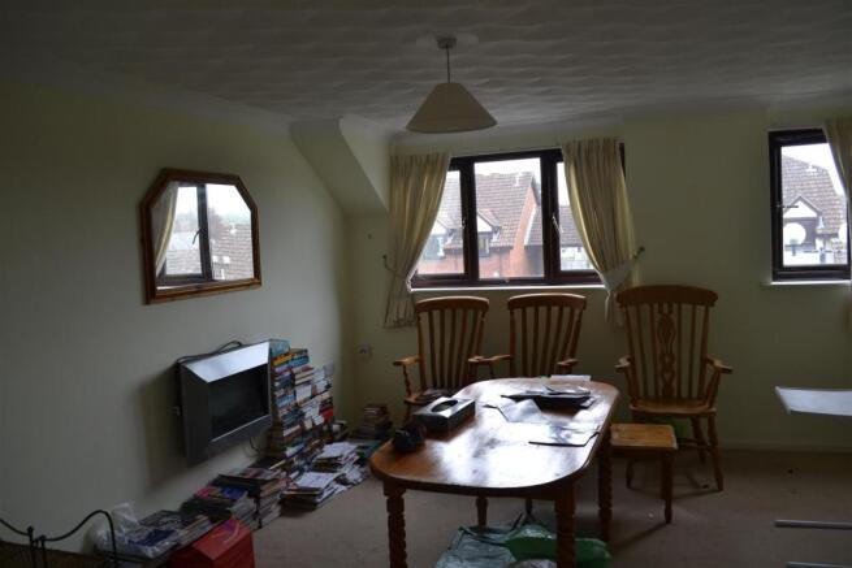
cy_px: 284
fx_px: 639
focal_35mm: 27
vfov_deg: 48.0
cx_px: 426
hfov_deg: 67.4
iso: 280
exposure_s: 1/125
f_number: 5.6
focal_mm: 18
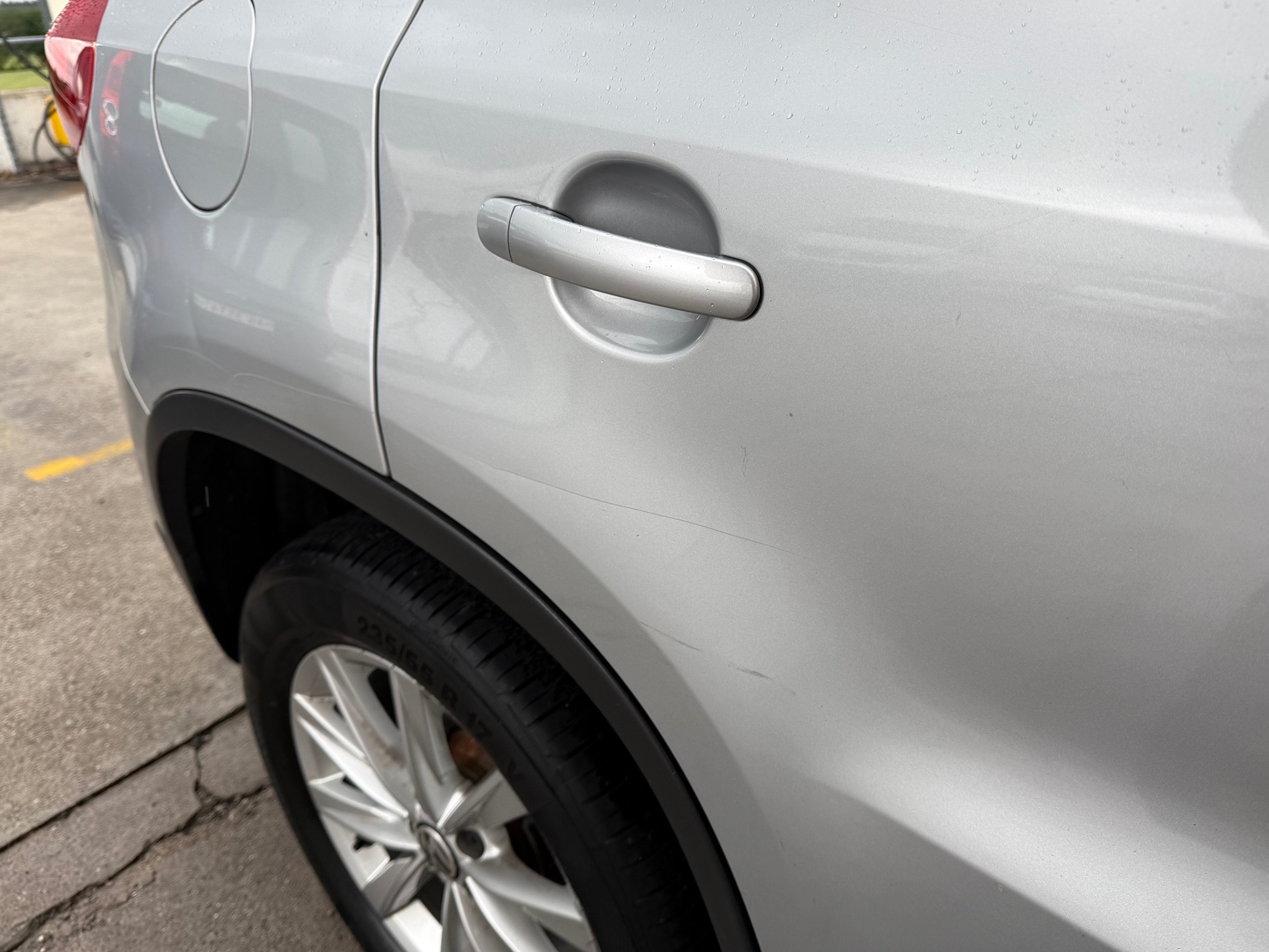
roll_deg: +2.0
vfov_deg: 54.9
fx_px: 917
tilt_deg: -27.8
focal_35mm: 25
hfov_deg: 69.4
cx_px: 656
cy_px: 476
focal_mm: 6.76
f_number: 1.78
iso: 80
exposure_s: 1/461
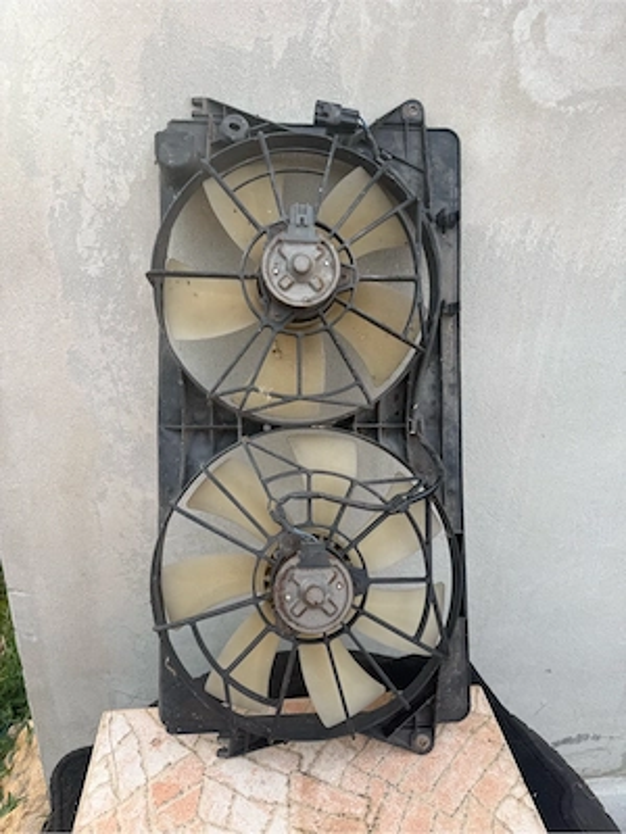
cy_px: 417
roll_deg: -3.2
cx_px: 313
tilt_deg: -24.1
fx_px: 579
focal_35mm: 24
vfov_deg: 71.6
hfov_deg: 56.8
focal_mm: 6.76
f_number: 1.78
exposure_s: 1/214
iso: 64
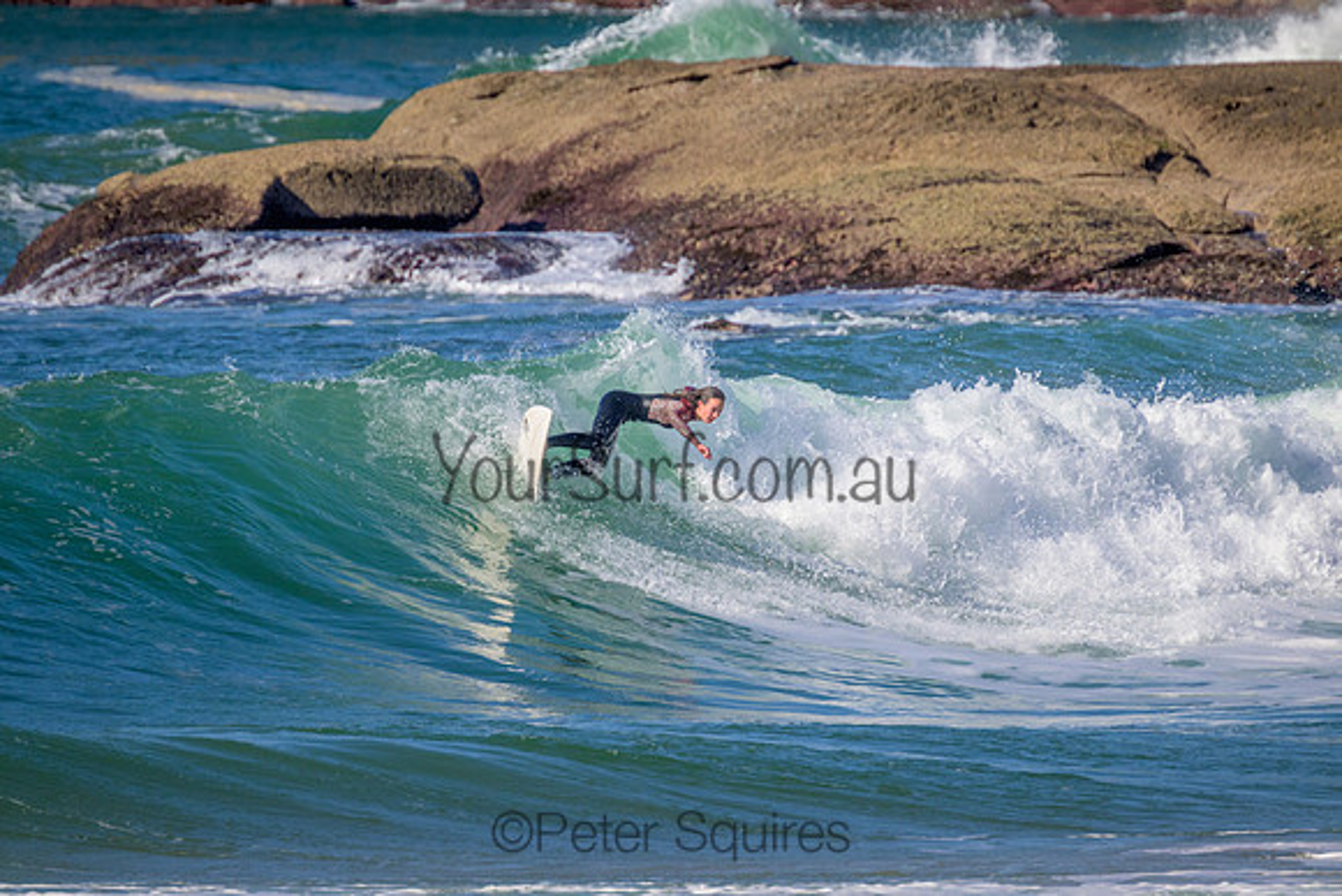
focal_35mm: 800
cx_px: 671
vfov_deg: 1.7
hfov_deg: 2.6
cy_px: 448
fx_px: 29828
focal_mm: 800
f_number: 11
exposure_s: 1/2000
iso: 1000
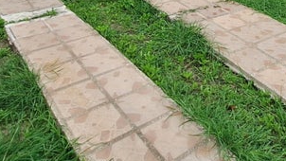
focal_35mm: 40
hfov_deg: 49.1
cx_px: 202
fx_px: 303
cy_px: -109
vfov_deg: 21.9
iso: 40
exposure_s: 1/1011
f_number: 2.2
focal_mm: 1.74
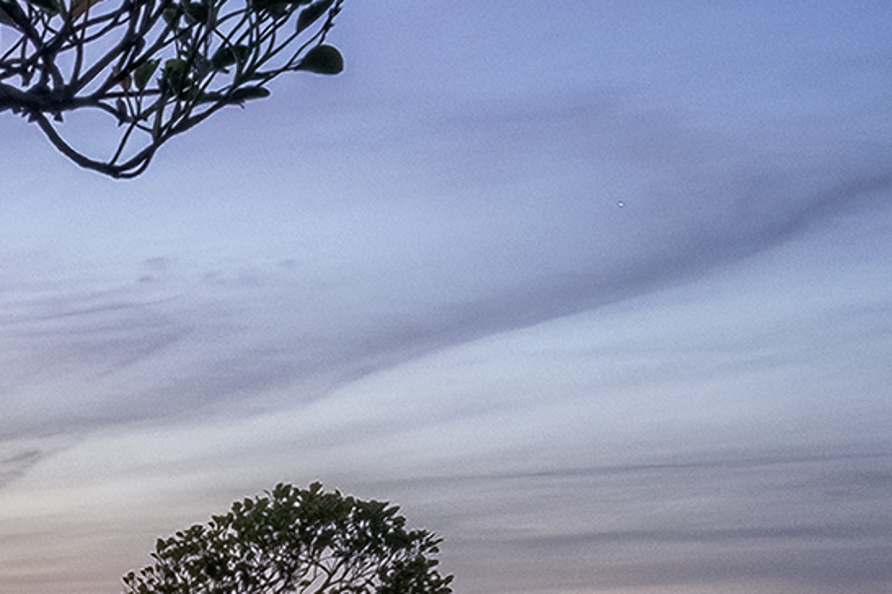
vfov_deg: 9.8
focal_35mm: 128
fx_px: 3170
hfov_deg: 13.1
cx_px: -1058
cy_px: 1283
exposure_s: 15
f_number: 16
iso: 100
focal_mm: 20
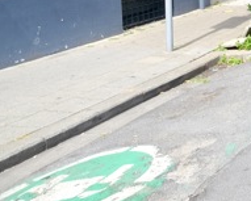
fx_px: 394
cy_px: -67
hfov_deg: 21.1
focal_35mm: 53
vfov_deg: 24.6
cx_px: 468
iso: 320
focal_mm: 10
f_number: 5.6
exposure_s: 1/110
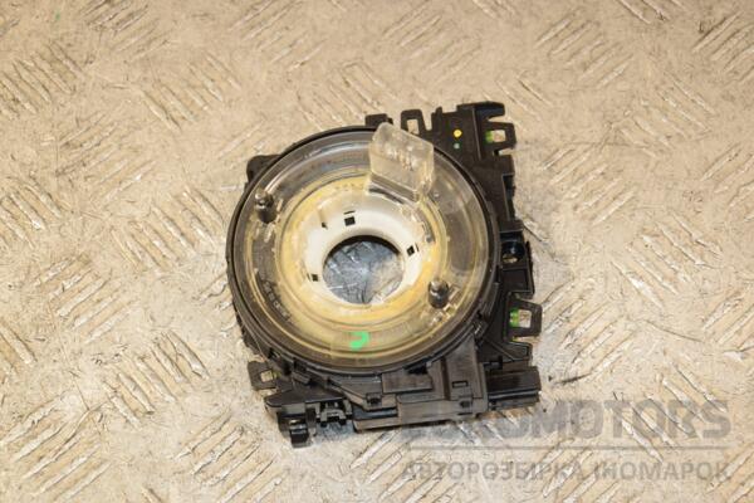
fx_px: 1571
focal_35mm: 75
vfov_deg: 18.2
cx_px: 377
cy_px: 252
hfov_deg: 27.0
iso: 800
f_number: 6.3
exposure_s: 1/200
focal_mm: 50
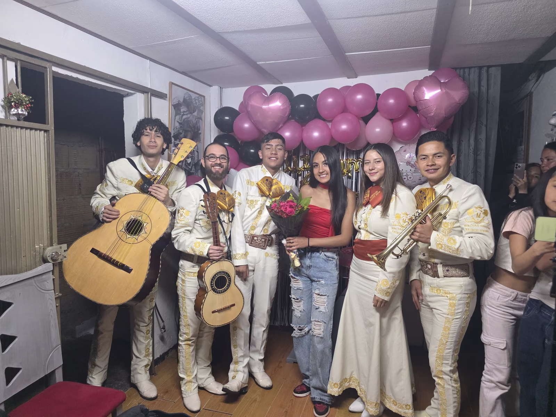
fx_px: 369
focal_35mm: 23
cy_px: 208
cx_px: 278
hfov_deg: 73.9
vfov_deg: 58.9
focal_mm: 6.3
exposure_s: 1/120
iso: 1250
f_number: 1.7
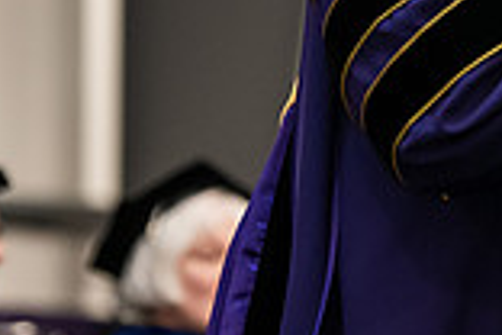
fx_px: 6344
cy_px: -159
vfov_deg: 3.0
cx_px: 666
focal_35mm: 455
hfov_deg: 4.5
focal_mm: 122
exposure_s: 1/200
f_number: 3.2
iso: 2500
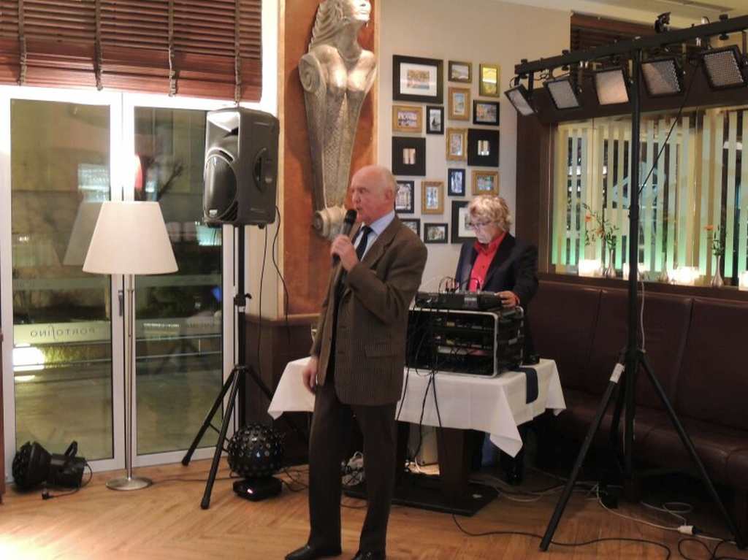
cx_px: 374
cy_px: 280
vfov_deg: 33.6
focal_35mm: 43
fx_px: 929
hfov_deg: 43.9
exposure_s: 1/4
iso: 800
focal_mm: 7.6
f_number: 3.4
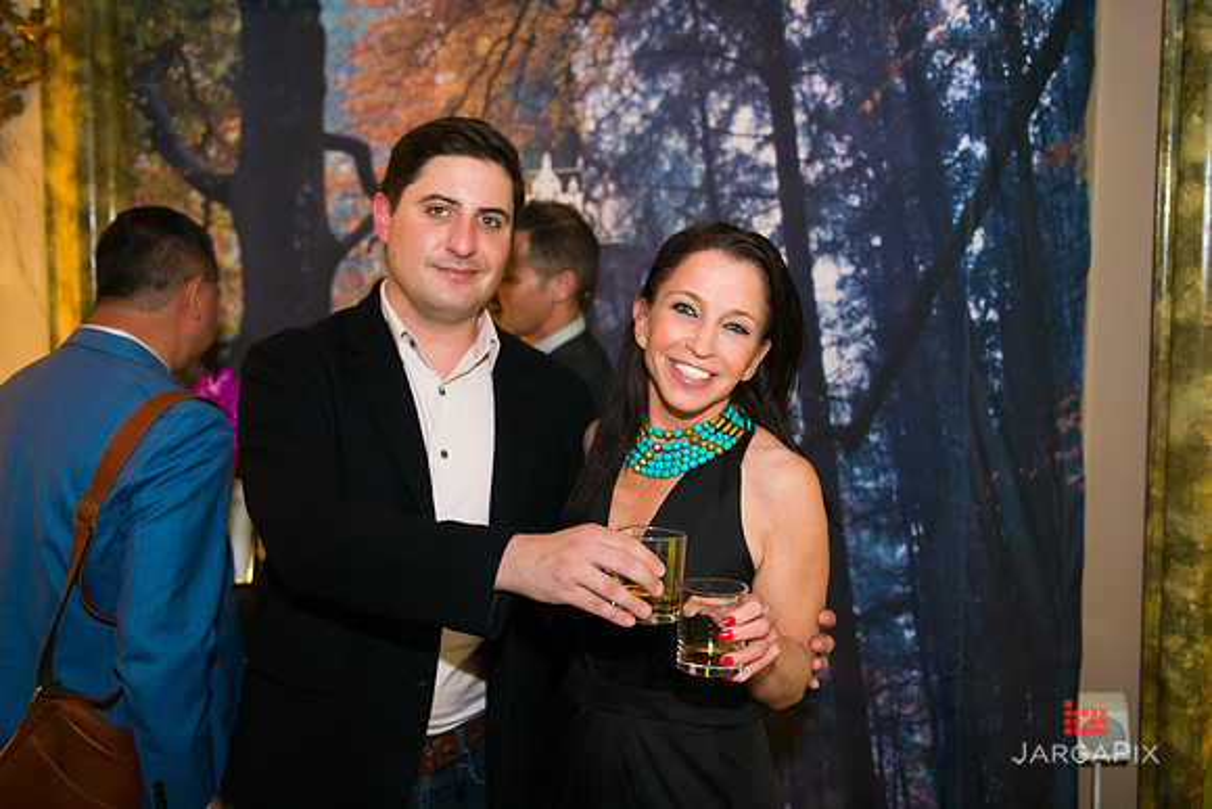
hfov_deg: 50.7
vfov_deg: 35.1
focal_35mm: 38
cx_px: 606
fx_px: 1280
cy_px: 404
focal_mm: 38
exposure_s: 1/80
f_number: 2.8
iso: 1600
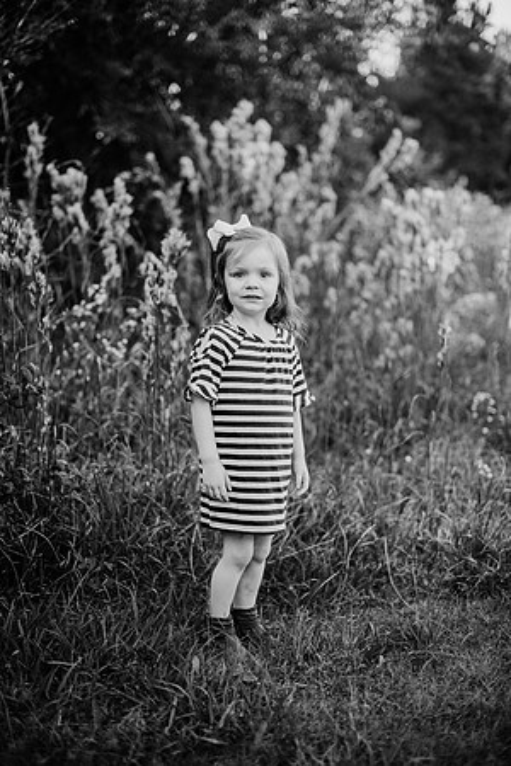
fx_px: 1065
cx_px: 256
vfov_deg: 39.6
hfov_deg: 27.0
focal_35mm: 50
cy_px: 383
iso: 200
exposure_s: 1/1000
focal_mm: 50
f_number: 2
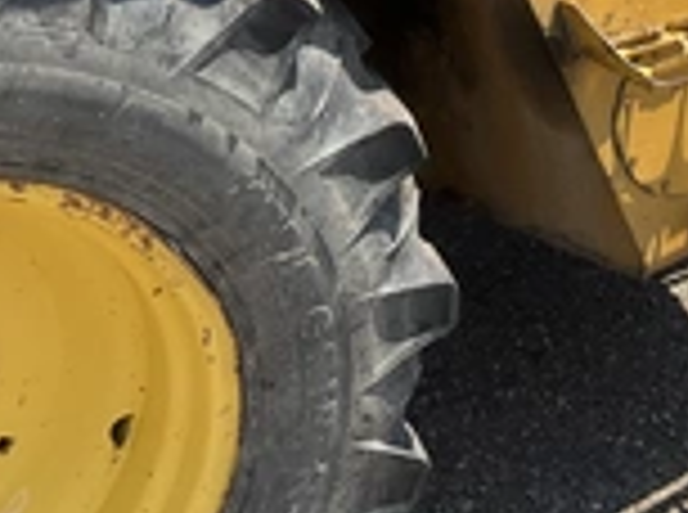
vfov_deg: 18.1
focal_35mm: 76
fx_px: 1507
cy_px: -140
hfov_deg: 23.9
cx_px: 778
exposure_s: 1/1144
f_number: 1.8
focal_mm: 3
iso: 25
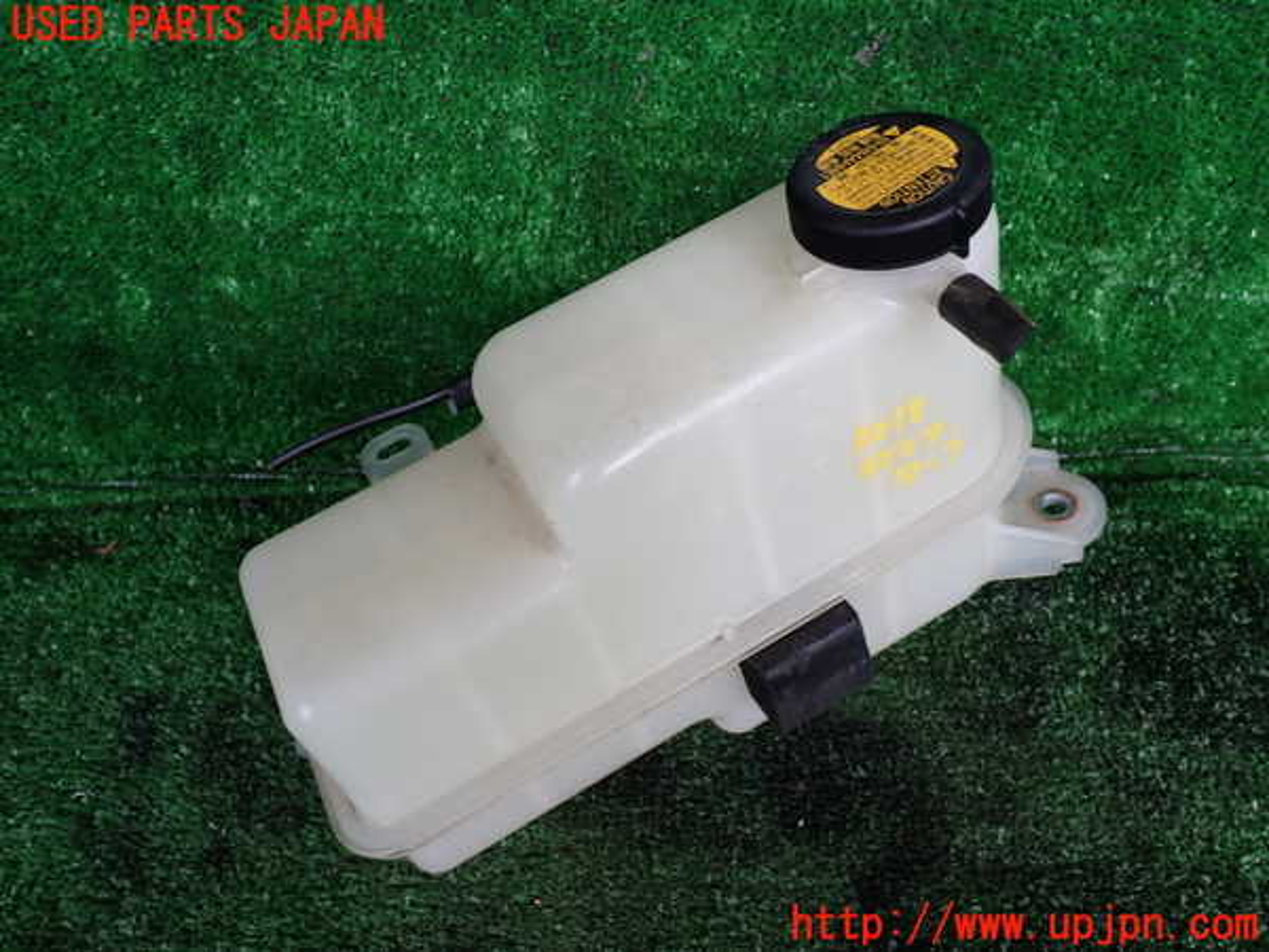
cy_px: 476
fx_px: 1100
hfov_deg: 60.0
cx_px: 634
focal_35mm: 30
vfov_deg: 46.8
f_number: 3.2
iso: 100
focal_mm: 5.4
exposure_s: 1/125
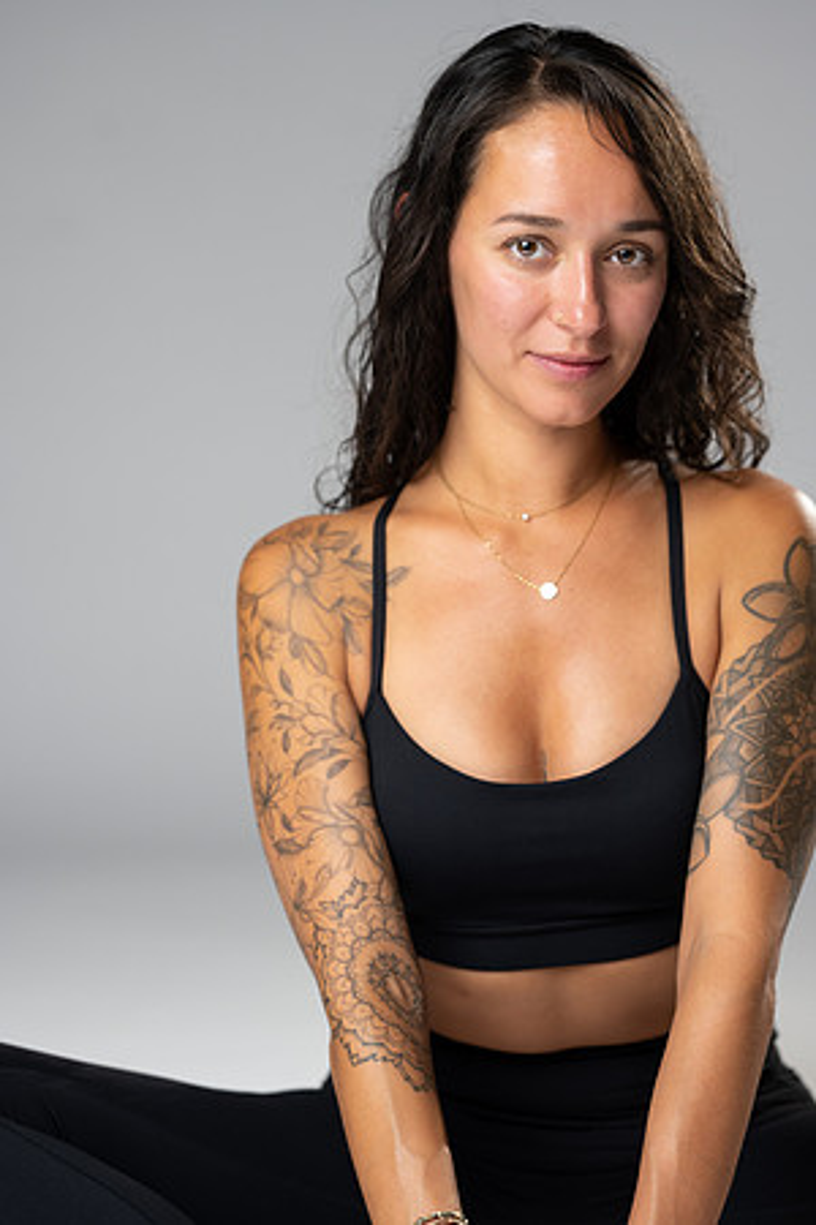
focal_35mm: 85
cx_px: 408
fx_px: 2890
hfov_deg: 16.1
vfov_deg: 23.9
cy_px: 612
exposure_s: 1/160
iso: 200
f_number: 3.2
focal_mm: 85
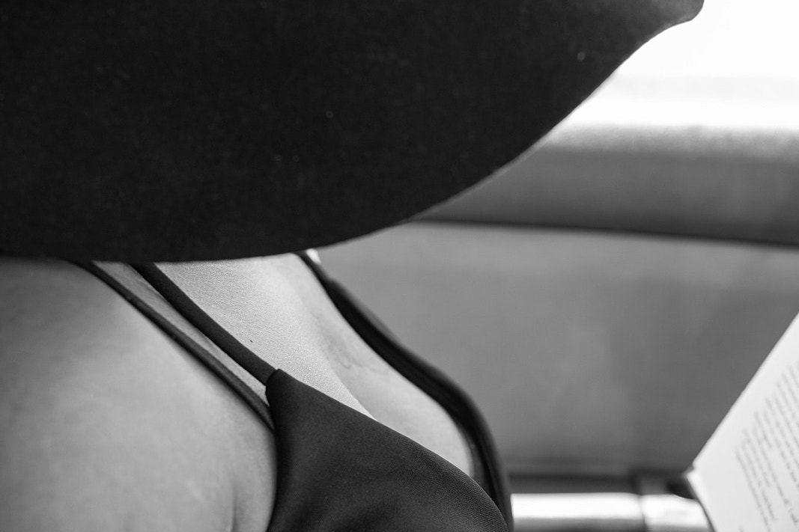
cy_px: 376
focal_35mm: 75
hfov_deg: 26.8
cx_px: 557
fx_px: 1664
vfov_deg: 18.1
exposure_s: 1/100
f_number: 4.5
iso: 500
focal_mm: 50
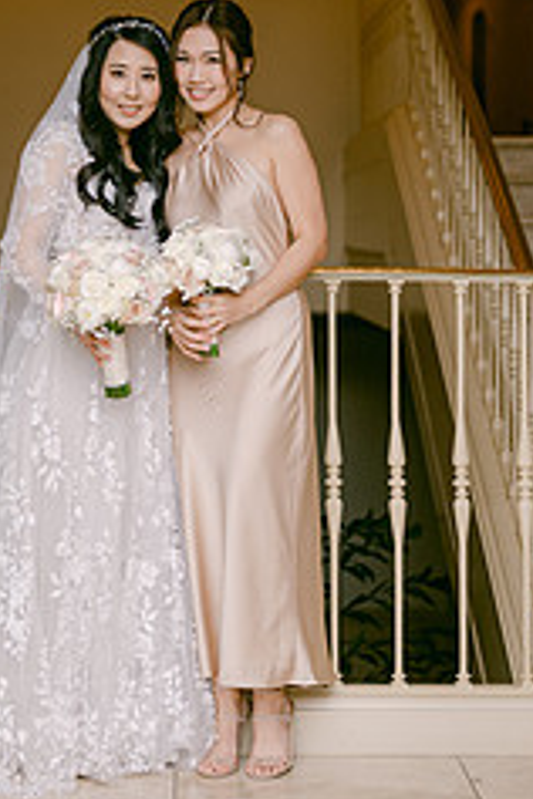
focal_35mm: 95
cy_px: 162
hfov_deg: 14.4
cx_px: 165
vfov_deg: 21.2
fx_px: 2110
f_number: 1.8
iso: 100
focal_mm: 50
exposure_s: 1/320
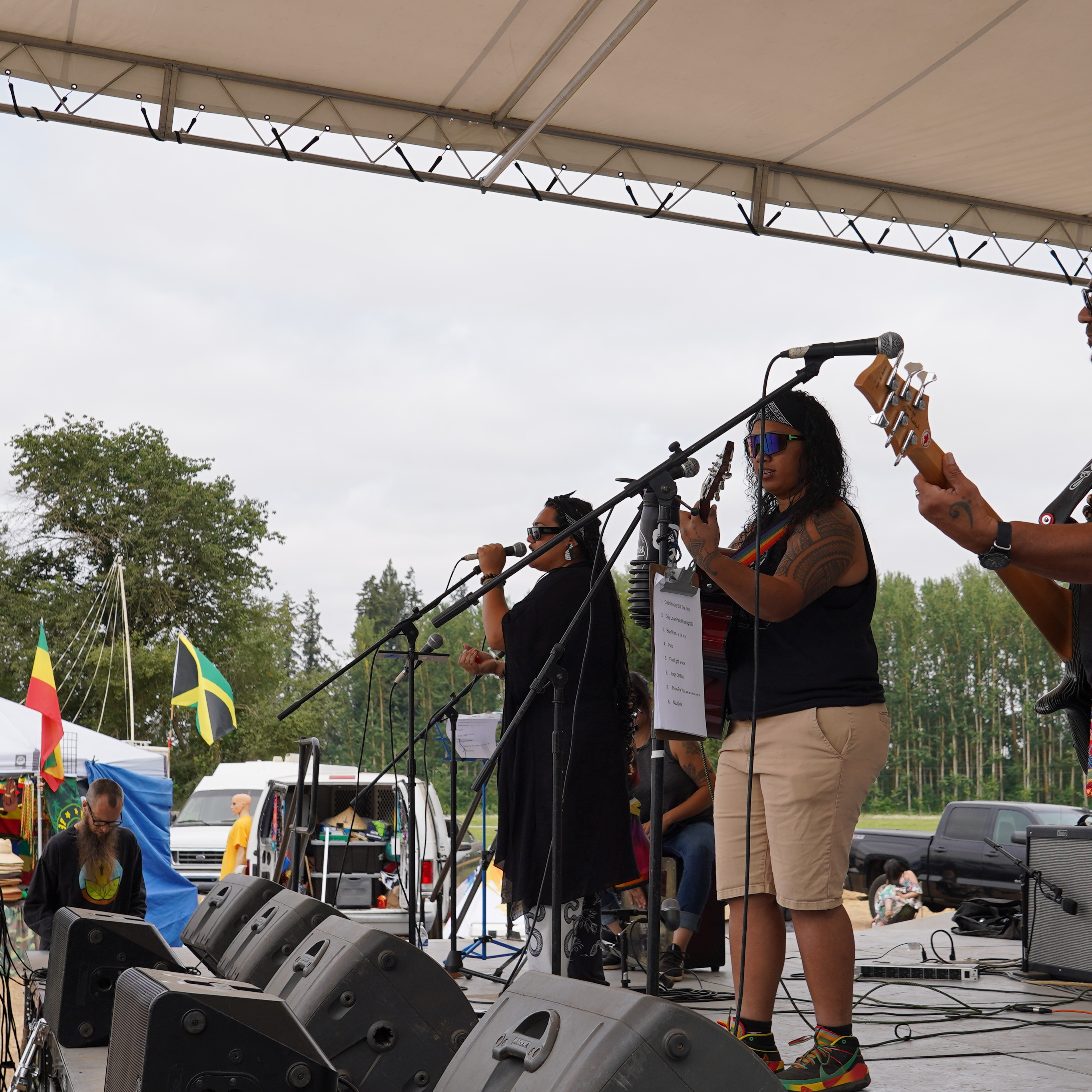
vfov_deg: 30.6
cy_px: 543
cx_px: 556
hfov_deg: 30.6
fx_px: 1999
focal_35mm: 56
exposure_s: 1/320
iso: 100
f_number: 5.6
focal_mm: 30
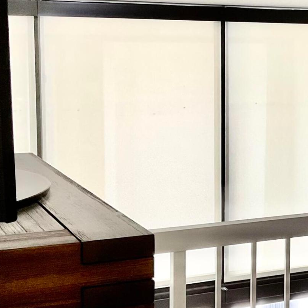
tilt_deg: -4.2
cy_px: 111
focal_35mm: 91
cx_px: 426
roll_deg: -0.8
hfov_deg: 17.6
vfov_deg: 19.0
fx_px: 916
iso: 50
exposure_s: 1/60
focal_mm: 3
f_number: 1.8
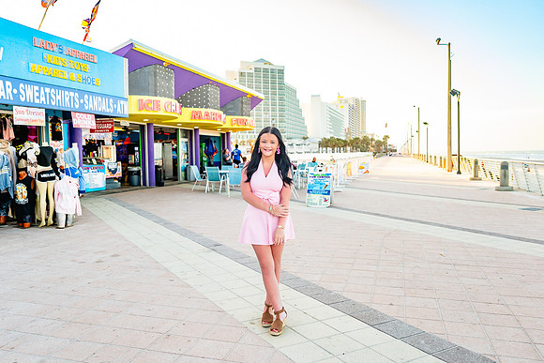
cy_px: 175
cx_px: 263
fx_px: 453
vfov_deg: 43.6
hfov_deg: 61.9
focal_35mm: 30
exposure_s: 1/250
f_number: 2.8
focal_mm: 24
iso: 160
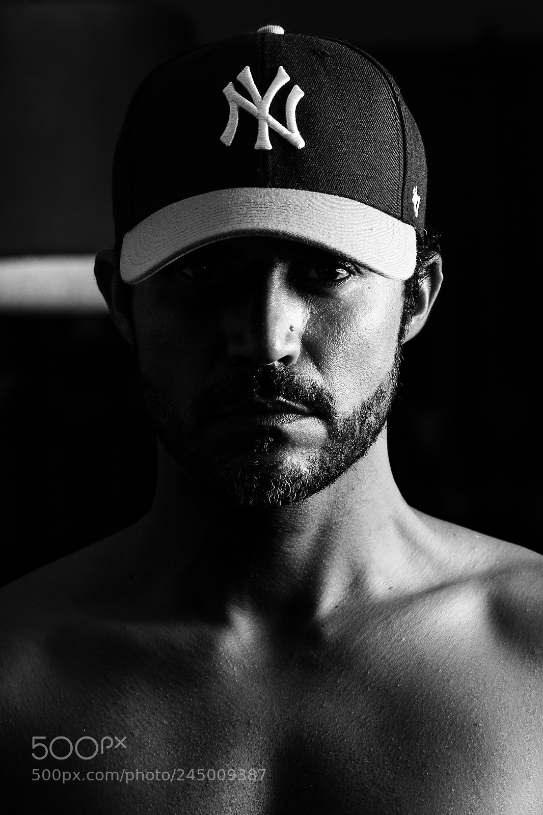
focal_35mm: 157
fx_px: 3553
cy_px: 408
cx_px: 272
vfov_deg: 13.1
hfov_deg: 8.7
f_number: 5.6
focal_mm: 105
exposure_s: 1/125
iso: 100
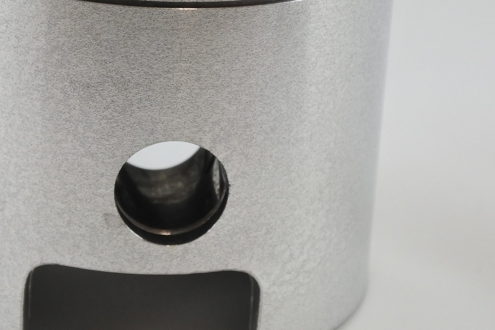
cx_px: 122
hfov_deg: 19.5
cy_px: 97
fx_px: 1430
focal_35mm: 104
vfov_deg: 13.1
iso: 400
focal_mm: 18.9
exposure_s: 1/160
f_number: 4.5
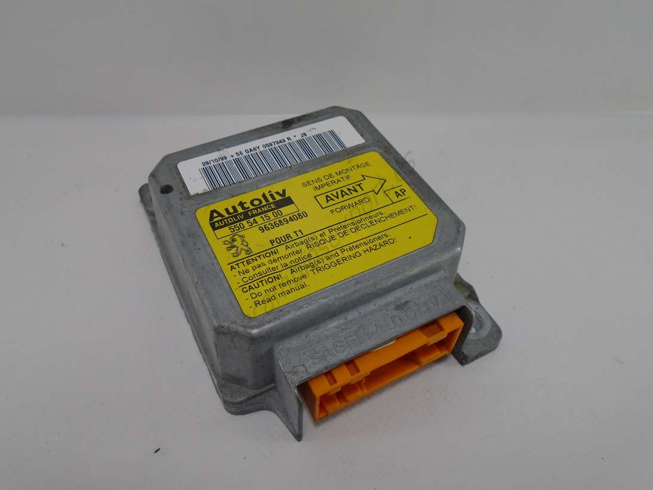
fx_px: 490
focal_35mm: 26
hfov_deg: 67.3
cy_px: 245
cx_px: 326
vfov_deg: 53.0
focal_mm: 4.6
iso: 100
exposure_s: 1/200
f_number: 3.2
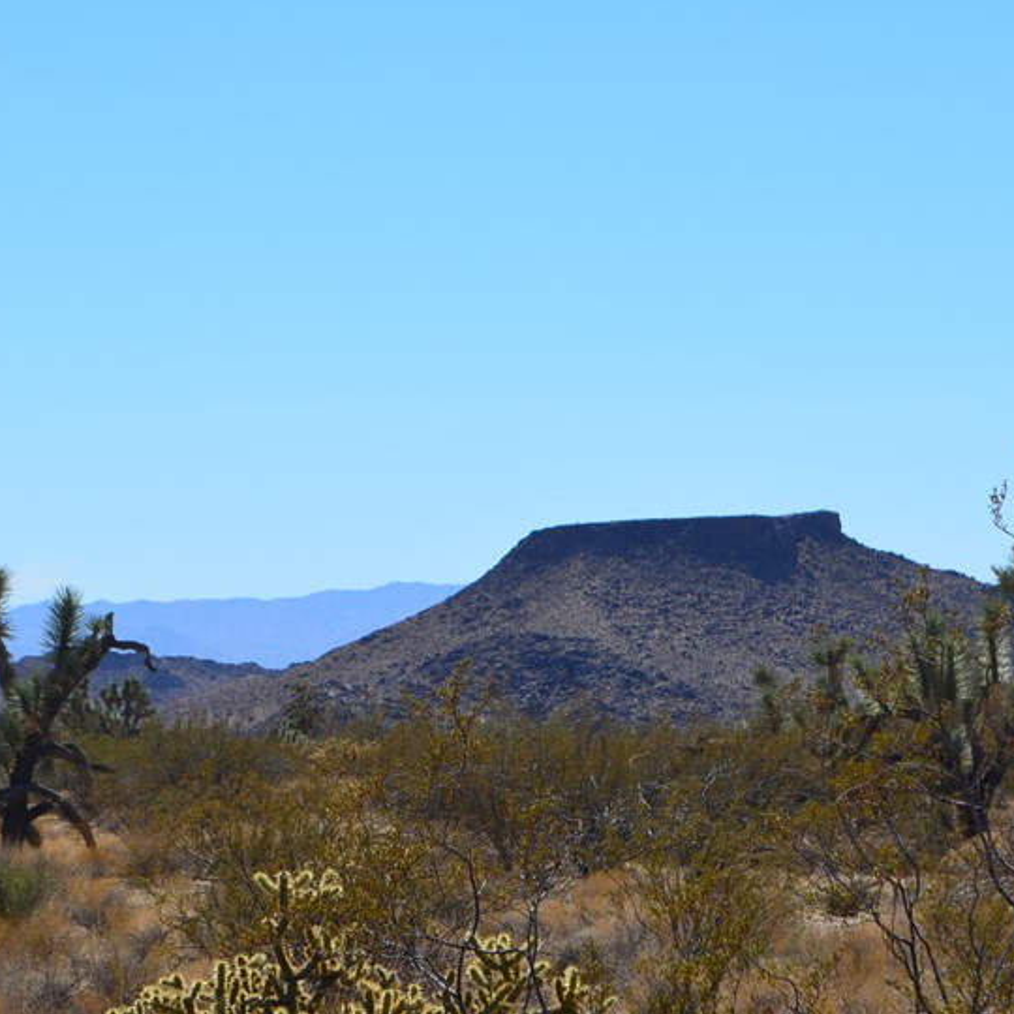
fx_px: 4668
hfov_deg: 12.4
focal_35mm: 141
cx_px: 396
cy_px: 537
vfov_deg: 12.4
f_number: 11
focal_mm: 55
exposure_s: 1/500
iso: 200
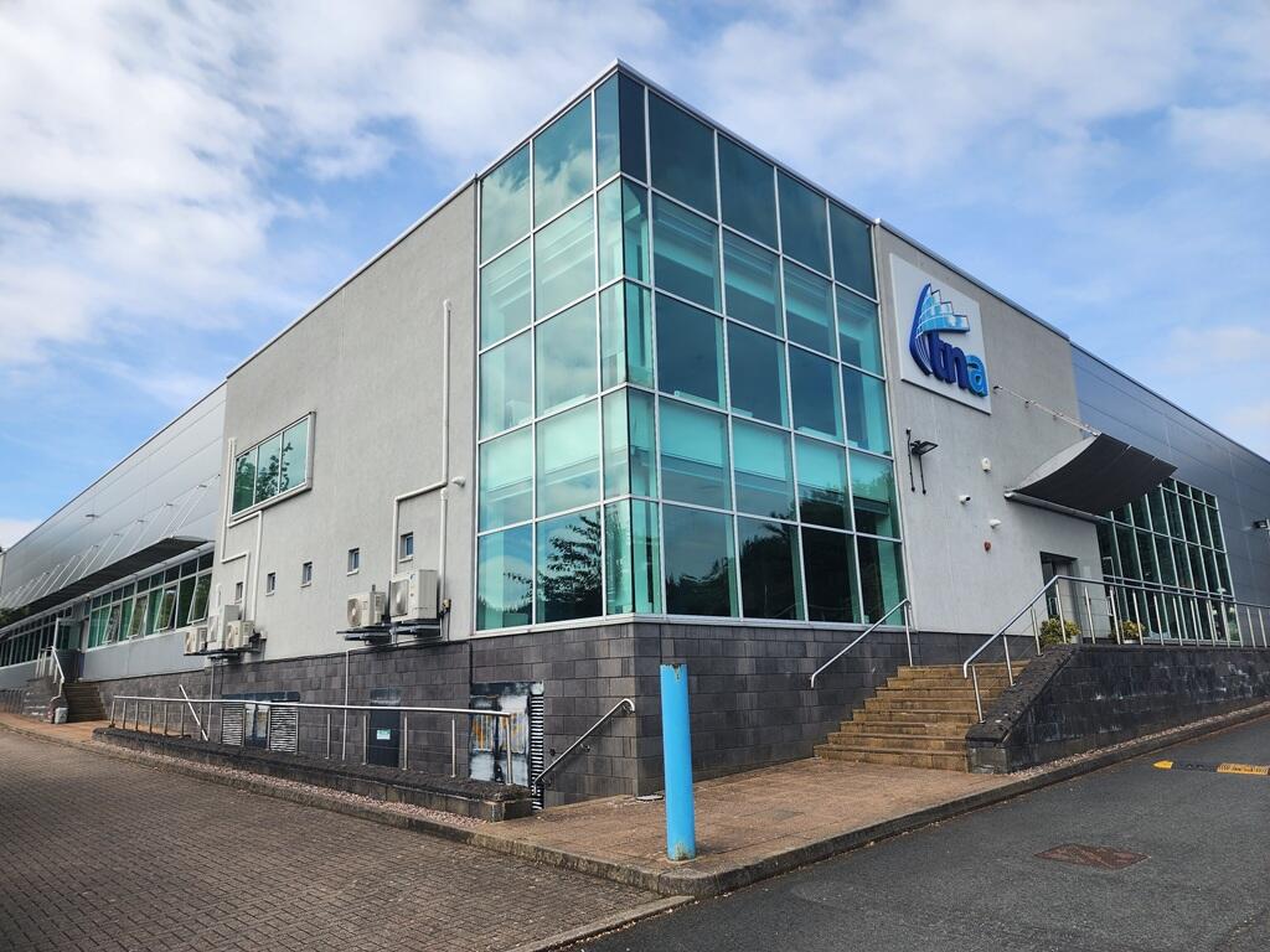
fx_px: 844
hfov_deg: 73.9
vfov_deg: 58.9
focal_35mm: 23
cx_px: 635
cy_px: 476
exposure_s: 1/715
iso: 12
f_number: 1.8
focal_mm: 6.4
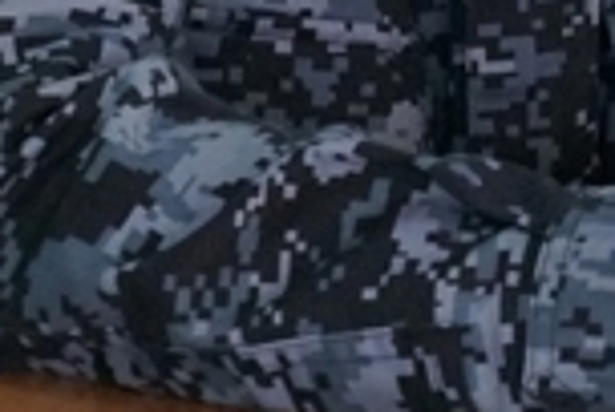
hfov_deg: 3.2
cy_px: -521
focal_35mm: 650
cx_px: 615
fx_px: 11126
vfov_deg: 2.1
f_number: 5.6
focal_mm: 88
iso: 6400
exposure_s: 1/160
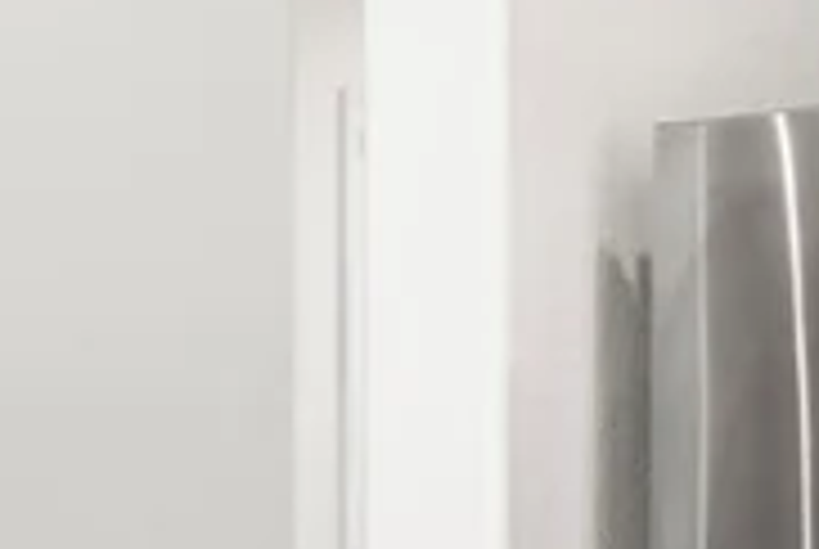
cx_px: -734
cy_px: 466
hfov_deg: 14.7
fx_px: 2689
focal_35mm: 118
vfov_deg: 11.6
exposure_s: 1/5
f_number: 8
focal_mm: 21
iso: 400
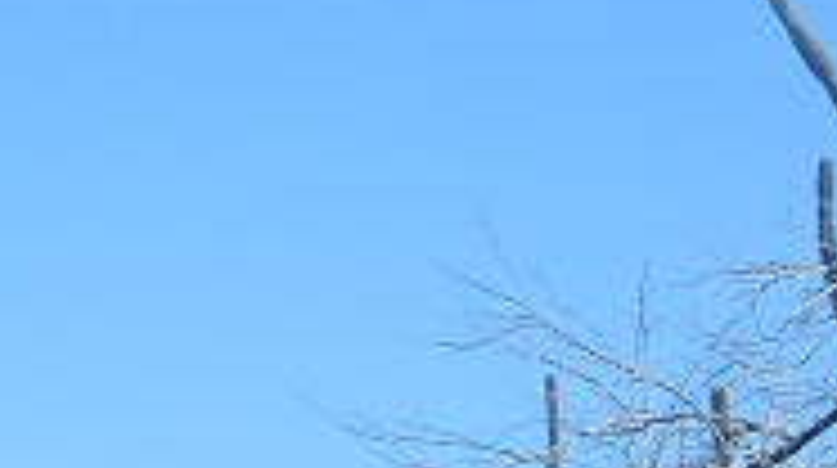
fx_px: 3568
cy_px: 542
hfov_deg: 12.8
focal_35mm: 161
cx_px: -356
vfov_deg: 7.4
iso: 80
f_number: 2.2
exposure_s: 1/1250
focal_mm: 6
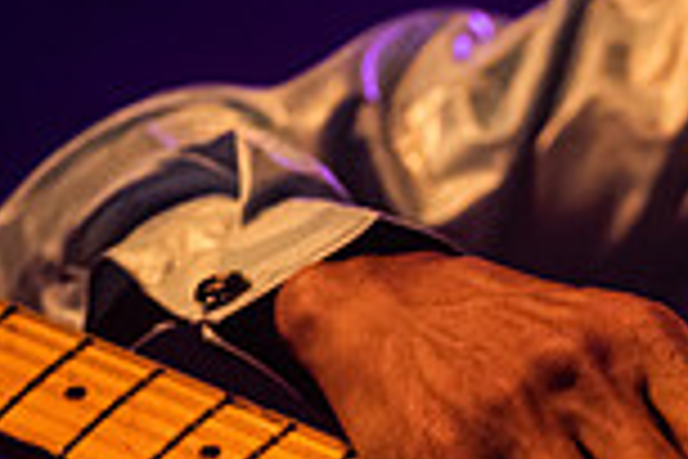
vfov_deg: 2.7
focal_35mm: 511
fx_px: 9765
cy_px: 700
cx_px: 1016
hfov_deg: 4.0
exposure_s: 1/200
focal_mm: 135
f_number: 3.2
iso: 2500
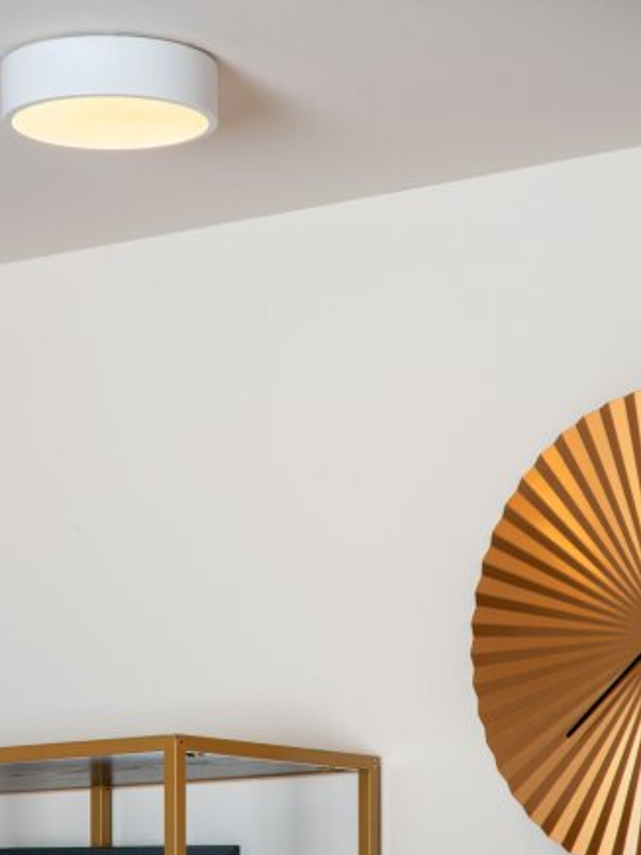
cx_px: 292
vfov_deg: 14.6
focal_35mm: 135
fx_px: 3333
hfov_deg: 11.0
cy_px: 453
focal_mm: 102
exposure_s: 1/40
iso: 125
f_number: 11
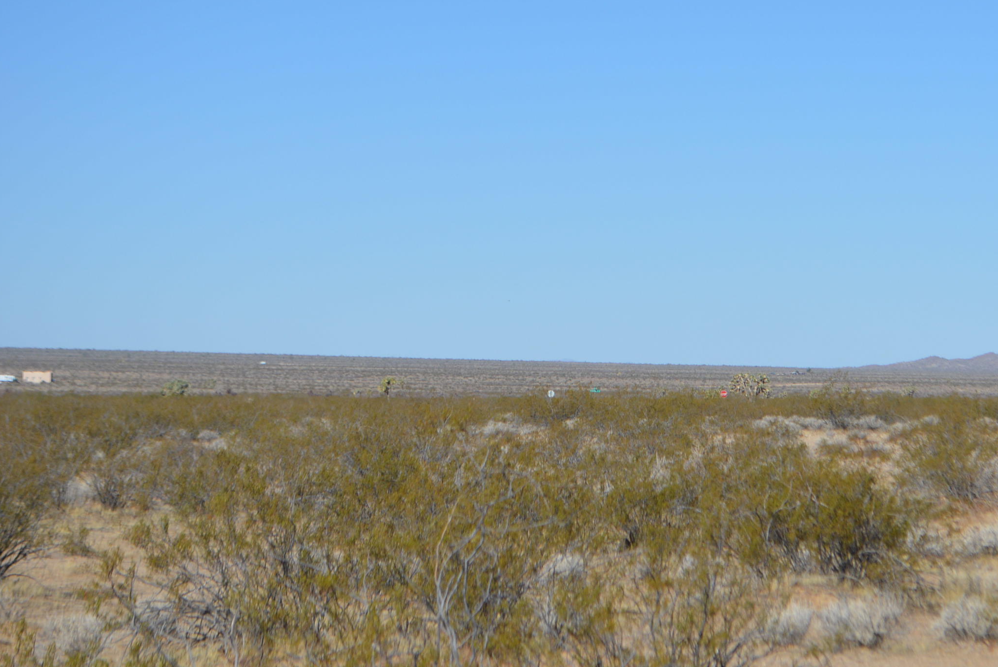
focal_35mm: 121
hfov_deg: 16.9
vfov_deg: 11.4
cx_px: 701
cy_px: 260
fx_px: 3349
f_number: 8
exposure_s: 1/2000
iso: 400
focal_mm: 55
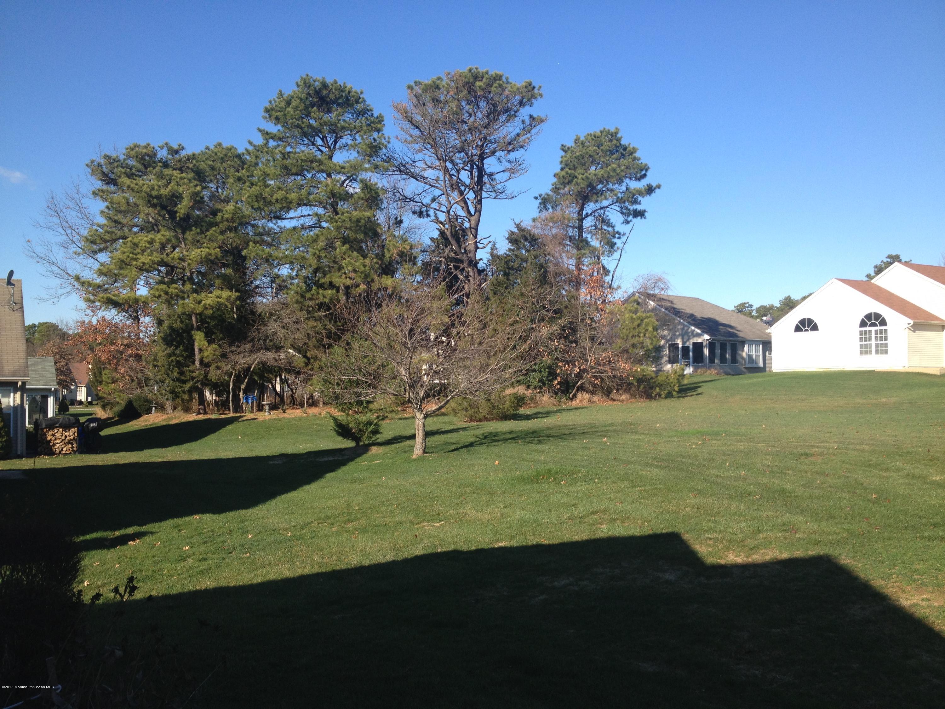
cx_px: 472
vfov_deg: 40.7
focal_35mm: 35
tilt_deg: +2.4
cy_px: 354
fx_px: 955
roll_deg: -0.4
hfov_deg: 52.6
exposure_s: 1/1004
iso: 50
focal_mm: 4.28
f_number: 2.4
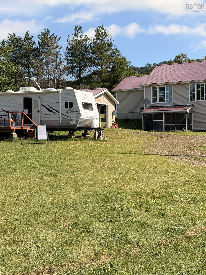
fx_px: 381
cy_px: 138
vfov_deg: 39.7
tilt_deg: -1.4
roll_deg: +0.2
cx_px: 103
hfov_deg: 30.3
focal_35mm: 48
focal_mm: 6.76
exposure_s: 1/4098
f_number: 1.78
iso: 64
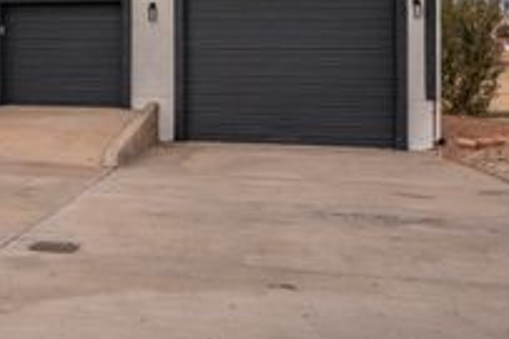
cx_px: -75
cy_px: -69
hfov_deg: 28.1
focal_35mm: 64
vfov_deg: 19.9
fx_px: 904
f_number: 9
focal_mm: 26
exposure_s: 1/400
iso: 250
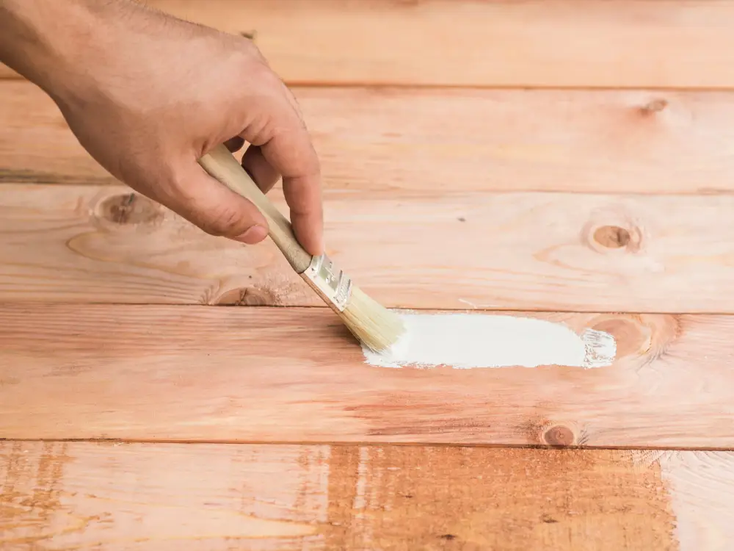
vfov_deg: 16.4
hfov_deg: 21.8
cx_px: 367
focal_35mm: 90
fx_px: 1908
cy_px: 276
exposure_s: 1/400
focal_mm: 45
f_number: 2.8
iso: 100
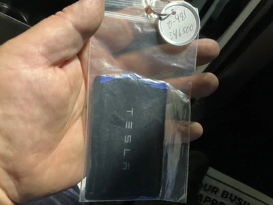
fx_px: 229
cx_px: 136
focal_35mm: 29
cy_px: 102
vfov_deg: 48.2
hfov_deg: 61.7
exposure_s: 1/29
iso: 320
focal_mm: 3
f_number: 1.8
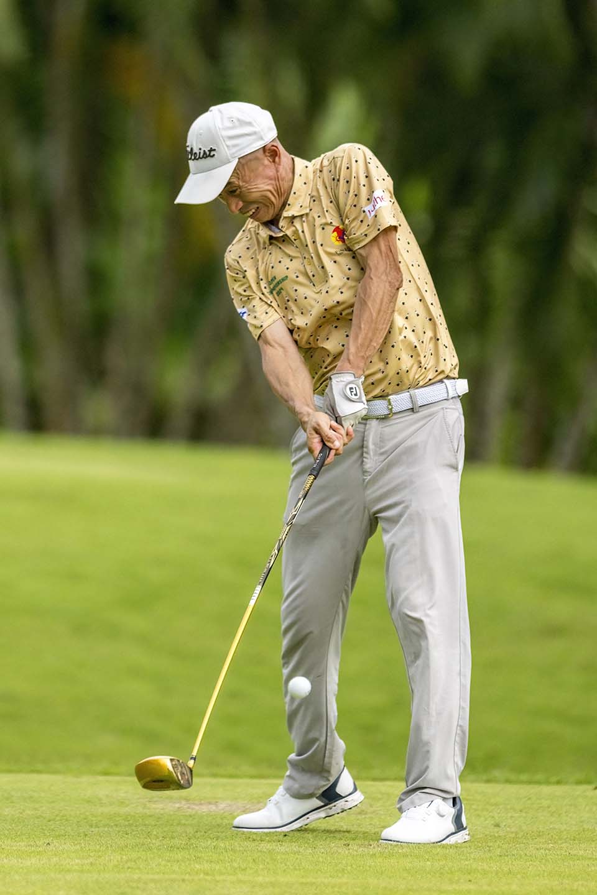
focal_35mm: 400
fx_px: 9949
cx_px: 298
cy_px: 448
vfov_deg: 5.2
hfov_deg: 3.4
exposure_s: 1/8000
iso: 1800
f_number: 3.5
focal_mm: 400
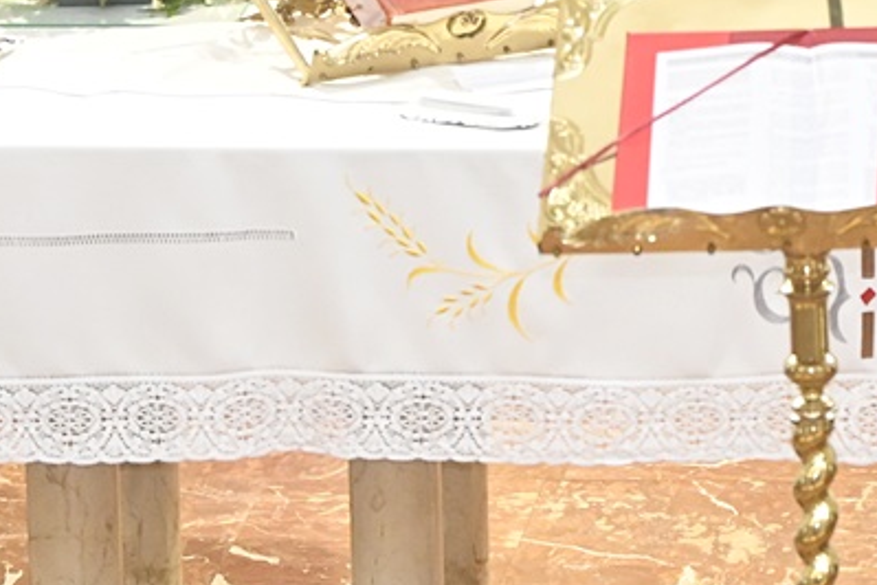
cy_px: -466
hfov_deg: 8.1
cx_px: 813
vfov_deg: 5.3
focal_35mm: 254
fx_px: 6187
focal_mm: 66
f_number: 6
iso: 6400
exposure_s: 1/60
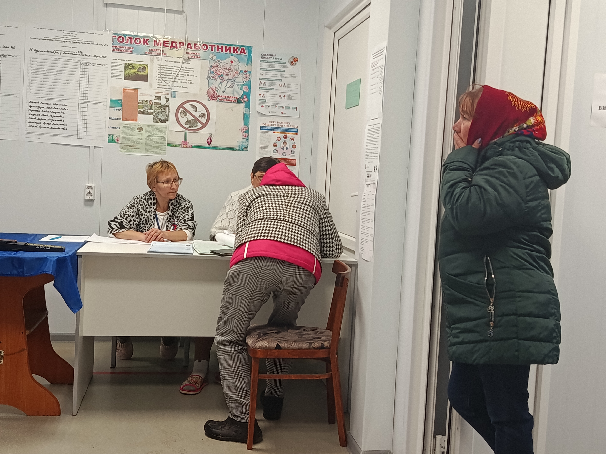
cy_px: 227
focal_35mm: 40
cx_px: 303
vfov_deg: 36.0
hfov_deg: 46.8
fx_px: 700
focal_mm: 5.24
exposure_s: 1/120
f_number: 1.7
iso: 1000
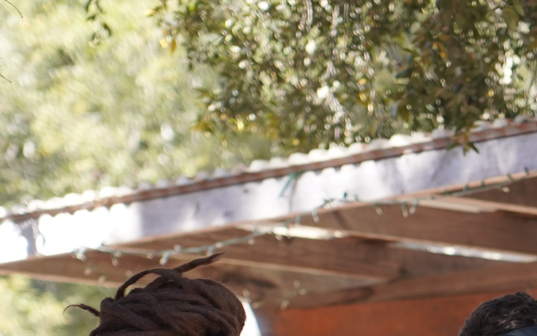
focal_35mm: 421
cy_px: 644
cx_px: 456
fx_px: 6161
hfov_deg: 5.0
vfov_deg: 3.1
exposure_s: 1/160
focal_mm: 105
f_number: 4
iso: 200
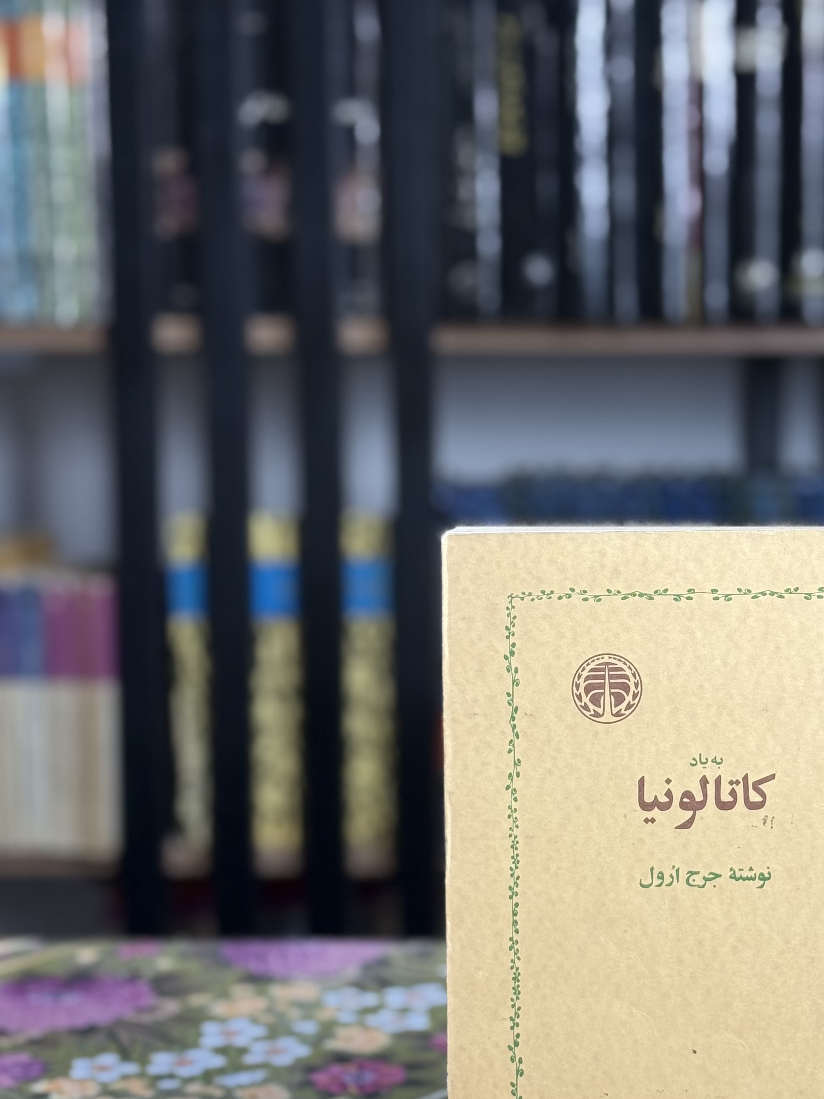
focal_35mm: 75
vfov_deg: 26.0
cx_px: 642
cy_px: 552
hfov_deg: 19.5
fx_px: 2380
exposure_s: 1/100
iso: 80
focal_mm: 6.76
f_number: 1.78
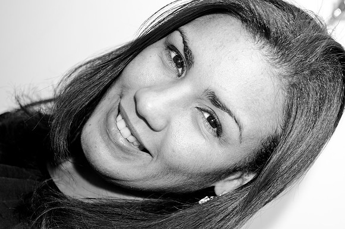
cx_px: 172
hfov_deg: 24.7
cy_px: 114
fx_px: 789
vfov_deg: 16.5
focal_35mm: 82
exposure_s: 1/250
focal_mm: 55
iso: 200
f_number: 4
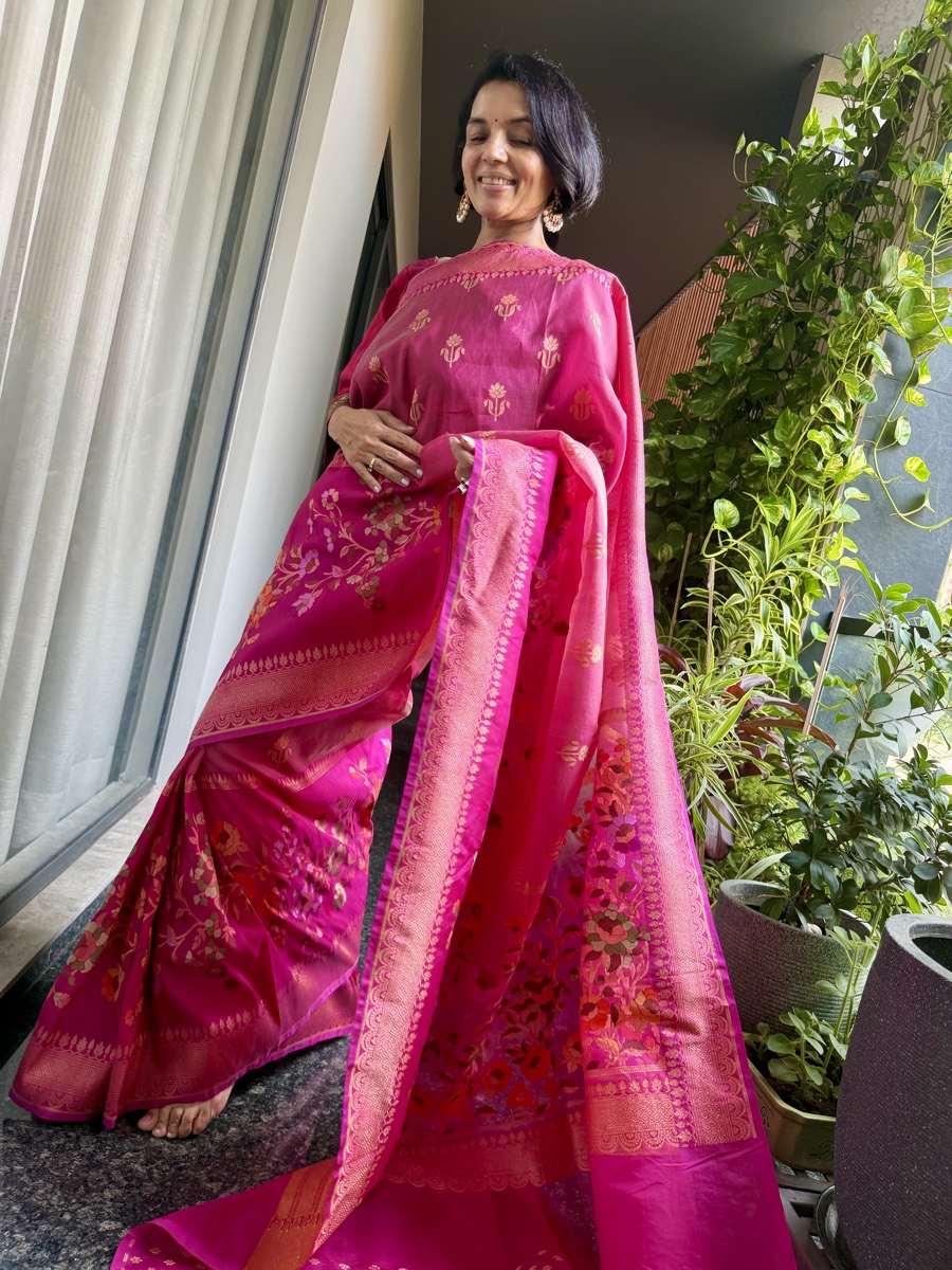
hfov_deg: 56.8
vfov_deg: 71.6
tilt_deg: -4.9
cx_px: 476
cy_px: 635
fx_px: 880
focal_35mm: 24
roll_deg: -13.8
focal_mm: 6.76
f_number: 1.78
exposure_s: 1/121
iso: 160
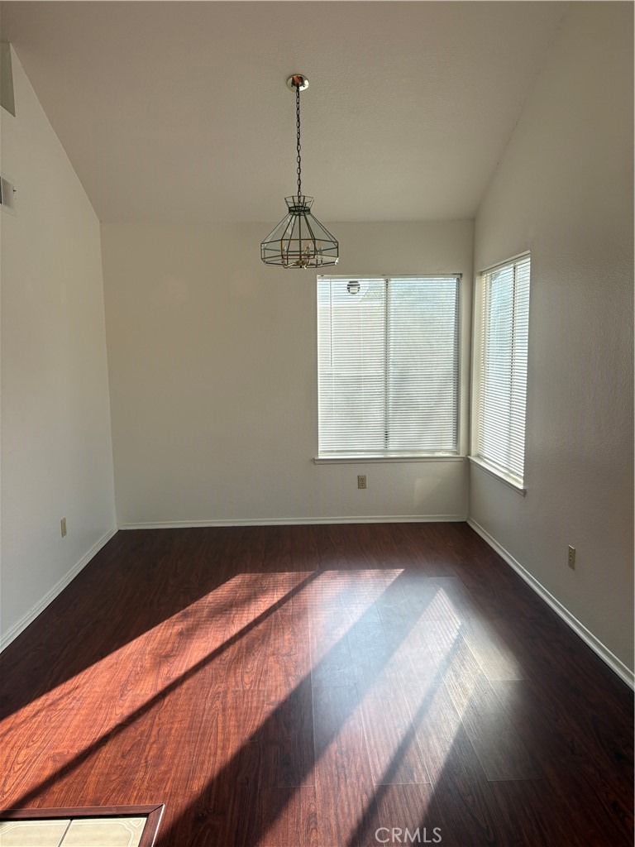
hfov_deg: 53.1
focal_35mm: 26
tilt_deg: -7.1
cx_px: 318
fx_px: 636
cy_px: 424
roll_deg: +0.8
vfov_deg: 67.3
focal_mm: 5.96
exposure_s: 1/731
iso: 50
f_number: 1.6
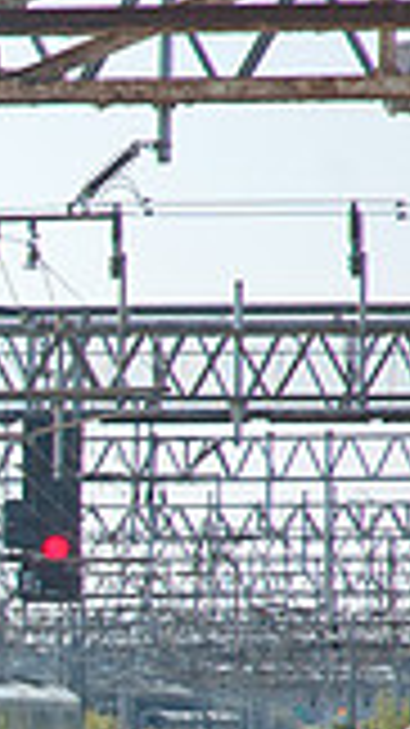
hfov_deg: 3.0
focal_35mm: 394
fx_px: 7623
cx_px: -892
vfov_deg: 5.5
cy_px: 774
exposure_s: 1/500
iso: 220
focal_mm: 70
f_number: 5.6
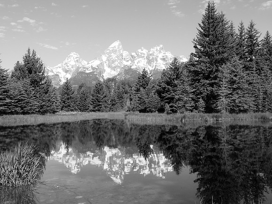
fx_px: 354
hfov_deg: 42.1
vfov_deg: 32.2
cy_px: 102
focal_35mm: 45
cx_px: 136
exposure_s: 1/320
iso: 100
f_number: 5.6
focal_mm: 8
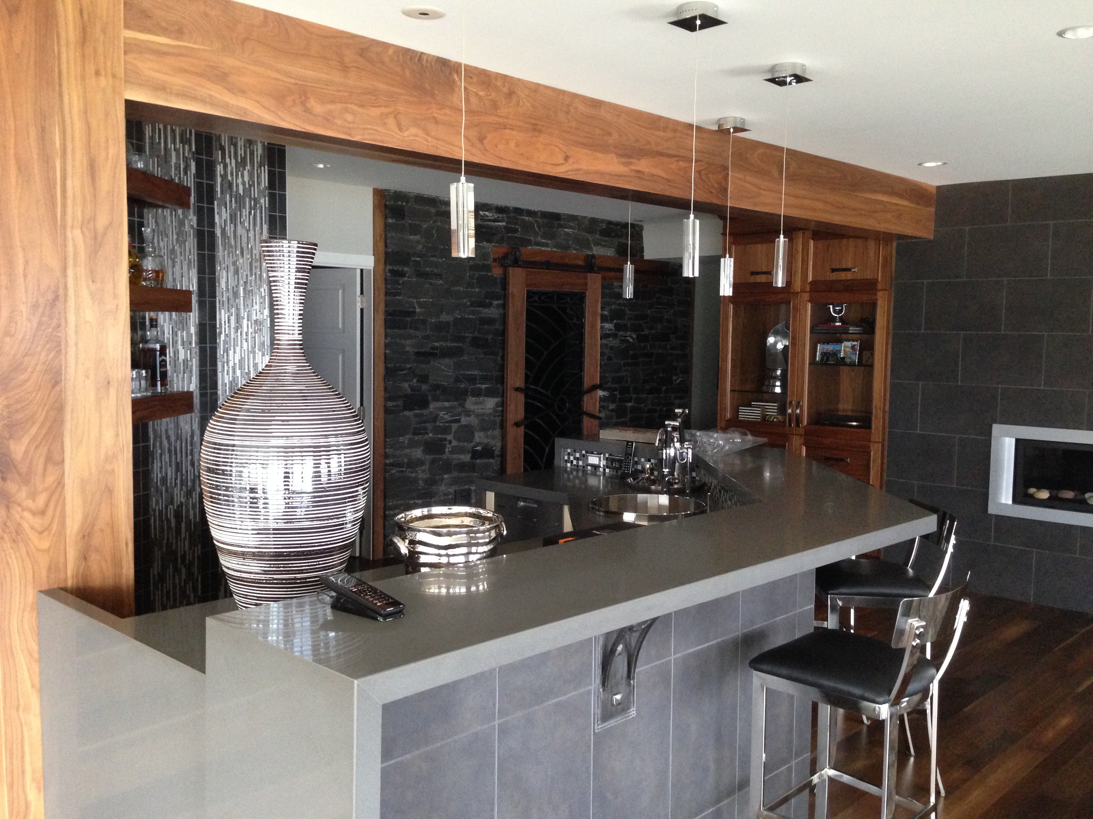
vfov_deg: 42.9
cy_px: 410
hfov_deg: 55.4
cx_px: 546
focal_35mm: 33
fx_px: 1042
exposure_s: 1/20
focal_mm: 4.12
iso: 320
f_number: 2.4
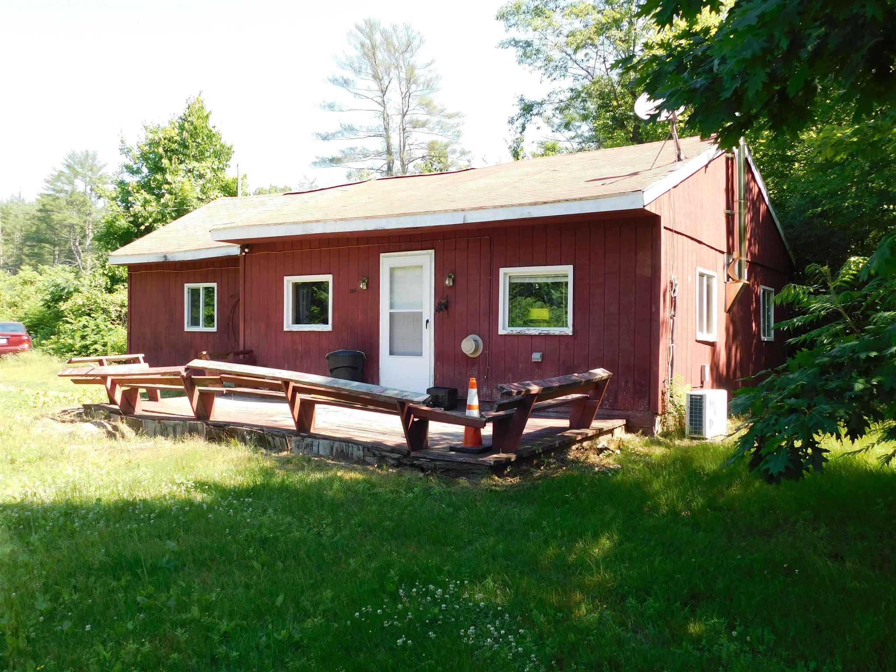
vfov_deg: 46.8
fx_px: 777
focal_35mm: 30
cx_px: 448
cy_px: 336
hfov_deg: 60.0
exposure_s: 1/250
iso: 125
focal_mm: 5.3
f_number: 3.2
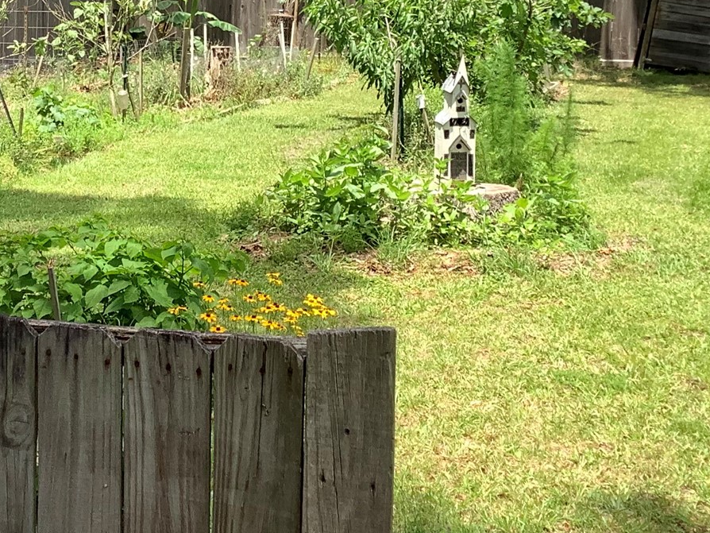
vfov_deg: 20.5
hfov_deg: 27.0
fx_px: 1457
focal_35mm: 71
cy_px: 95
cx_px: 178
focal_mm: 3.3
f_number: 2.4
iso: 25
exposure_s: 1/509
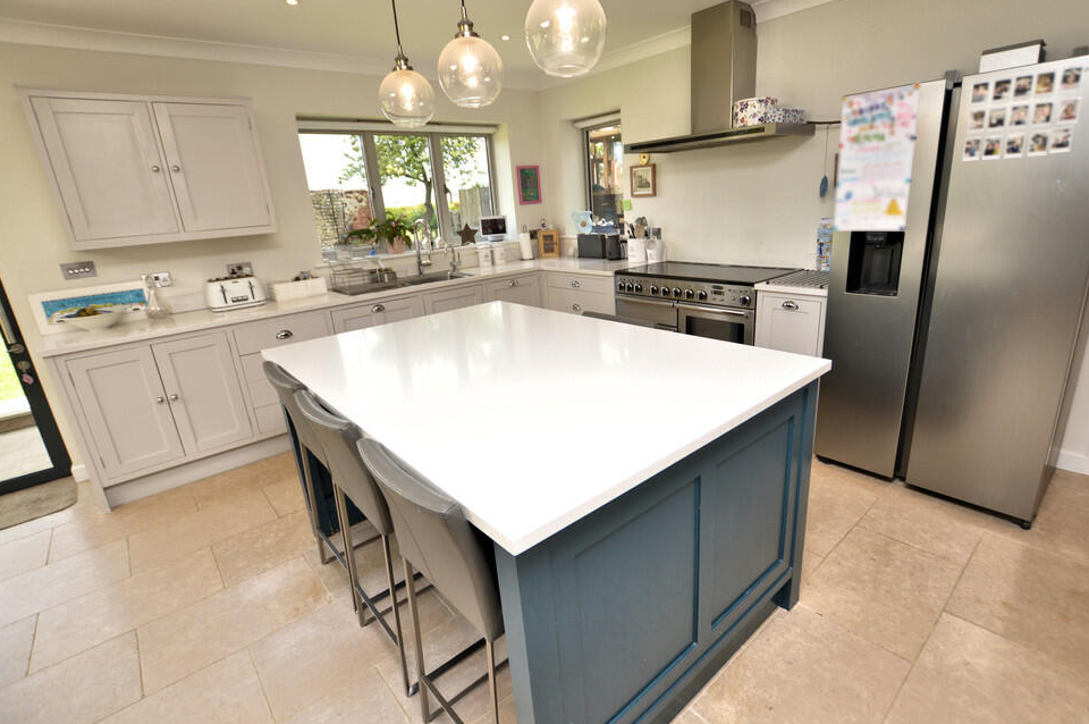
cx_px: 566
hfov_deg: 96.7
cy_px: 356
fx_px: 483
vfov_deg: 73.6
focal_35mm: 16
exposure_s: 1/125
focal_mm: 10
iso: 125
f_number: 4
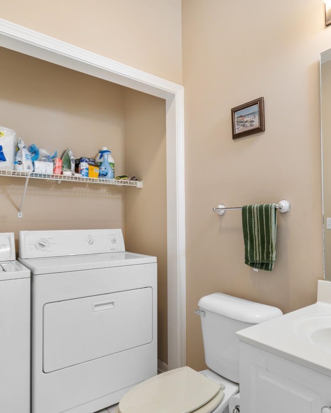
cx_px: 207
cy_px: 218
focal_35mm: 23
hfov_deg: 60.1
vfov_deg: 72.6
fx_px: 282
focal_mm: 10
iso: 100
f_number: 4.5
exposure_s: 1/10
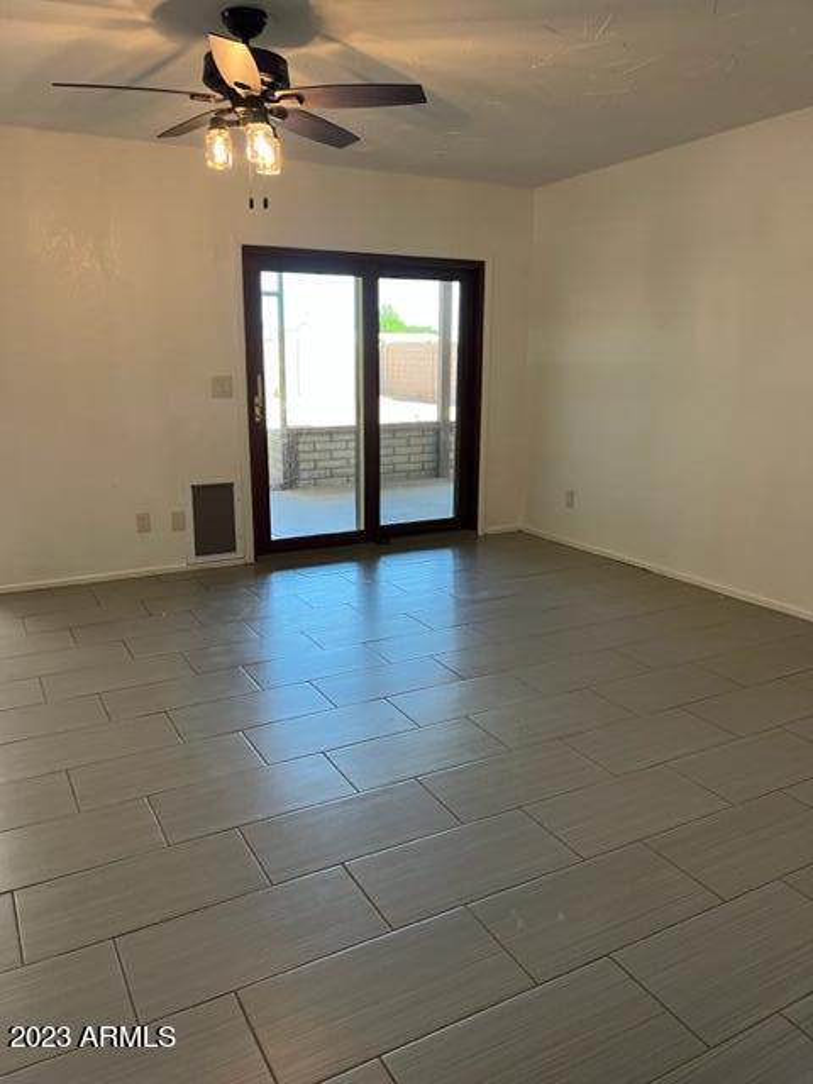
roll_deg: +1.0
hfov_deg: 53.1
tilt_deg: -12.6
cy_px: 542
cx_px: 406
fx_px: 814
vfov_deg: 67.3
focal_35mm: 26
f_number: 1.5
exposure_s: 1/60
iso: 80
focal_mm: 5.7
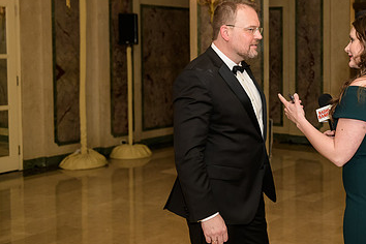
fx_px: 600
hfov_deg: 32.9
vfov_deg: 22.9
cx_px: 299
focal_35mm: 59
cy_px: 79
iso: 1600
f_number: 3.2
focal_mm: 36
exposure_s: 1/125
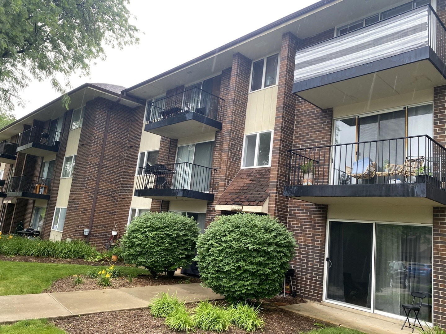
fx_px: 335
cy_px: 167
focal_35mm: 26
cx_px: 223
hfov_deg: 67.3
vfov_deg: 53.1
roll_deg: -6.6
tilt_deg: +9.4
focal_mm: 4.25
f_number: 1.8
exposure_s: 1/121
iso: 100
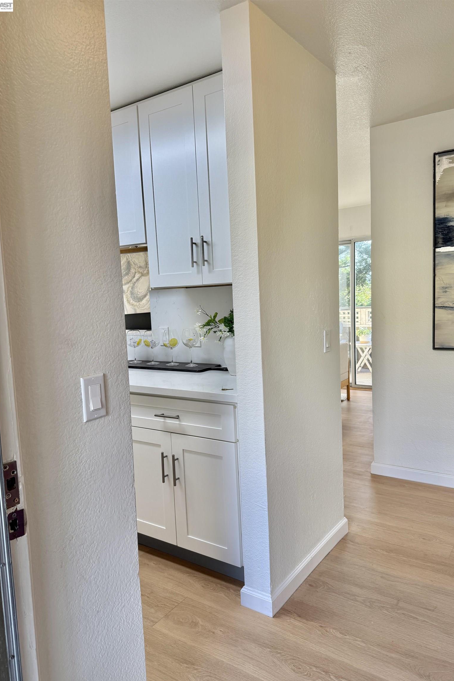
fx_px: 473
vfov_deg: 71.5
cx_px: 229
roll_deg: +1.5
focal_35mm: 25
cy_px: 341
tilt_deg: -5.3
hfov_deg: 51.3
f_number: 1.78
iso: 64
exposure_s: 1/120
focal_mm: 6.76
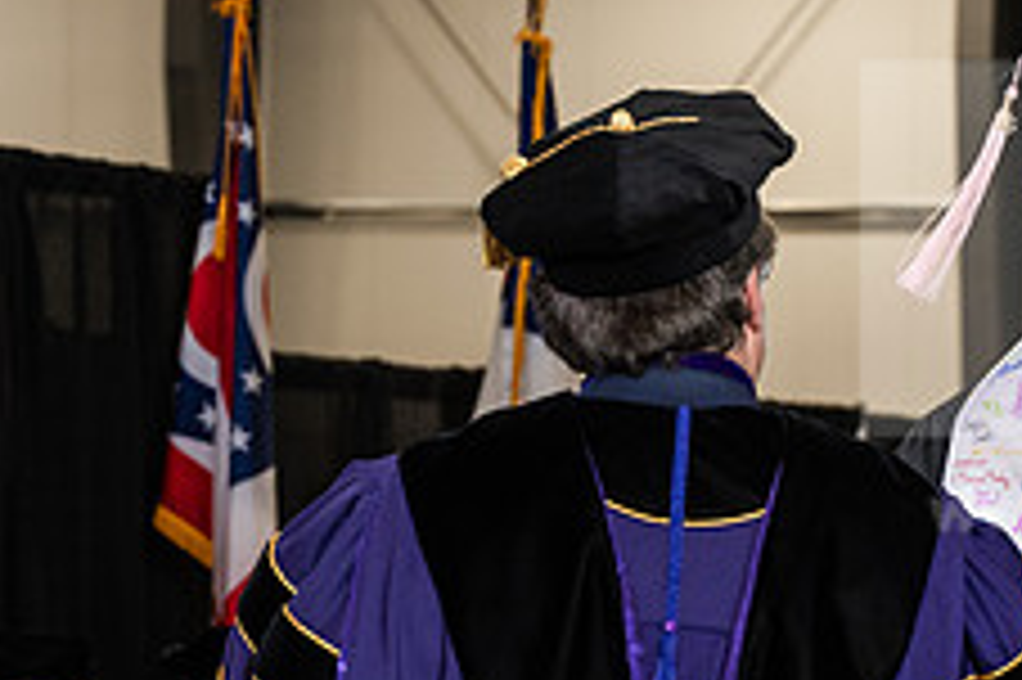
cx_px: 725
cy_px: 606
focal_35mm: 161
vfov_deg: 8.5
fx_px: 4567
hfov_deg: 12.7
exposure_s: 1/200
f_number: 4.5
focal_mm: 63
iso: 1250
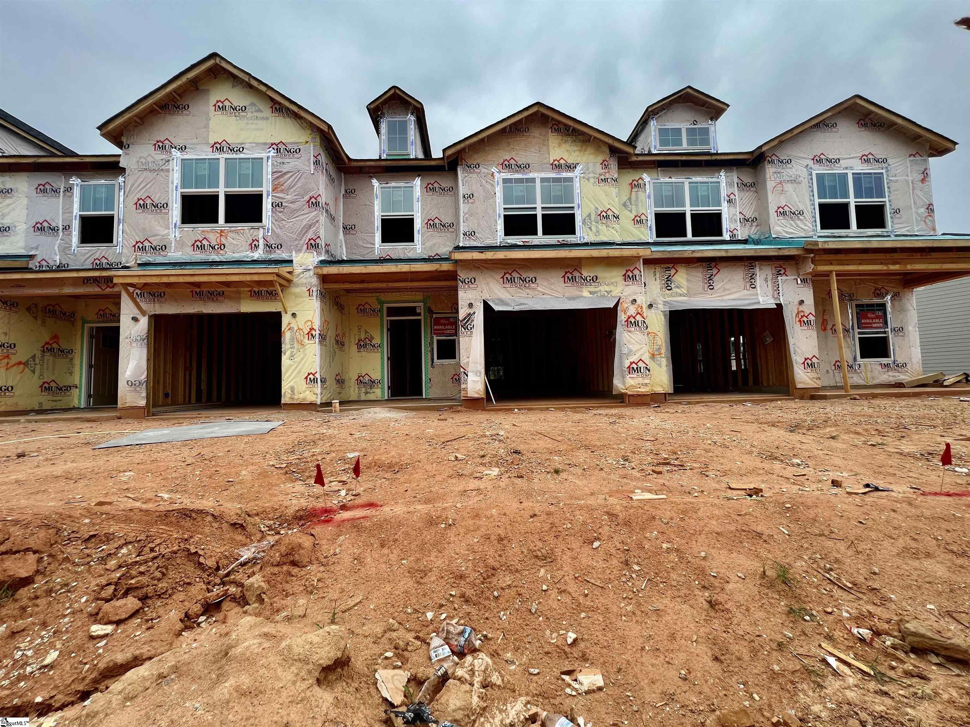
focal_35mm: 13
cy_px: 364
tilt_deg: +3.8
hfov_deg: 106.2
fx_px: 364
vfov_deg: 89.9
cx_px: 485
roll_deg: +1.9
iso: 32
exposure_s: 1/986
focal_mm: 1.57
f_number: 1.8
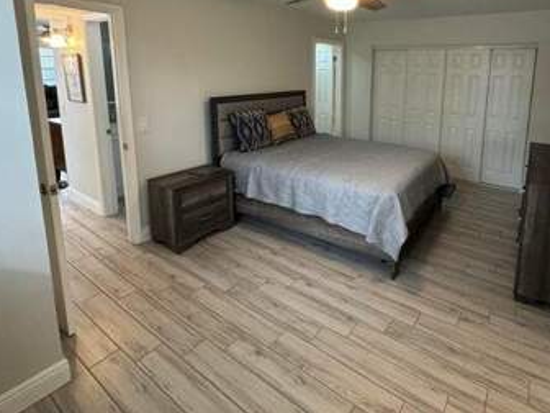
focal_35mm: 20
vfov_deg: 63.4
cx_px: 355
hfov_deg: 79.7
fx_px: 318
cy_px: 121
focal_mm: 2.22
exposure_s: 1/60
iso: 400
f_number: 2.2
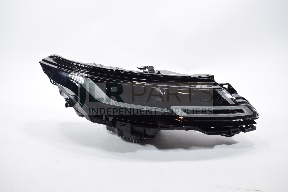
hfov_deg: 57.2
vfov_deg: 40.0
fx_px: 264
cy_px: 96
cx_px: 144
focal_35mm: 33
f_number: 5.6
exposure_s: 1/160
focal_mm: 22
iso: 400
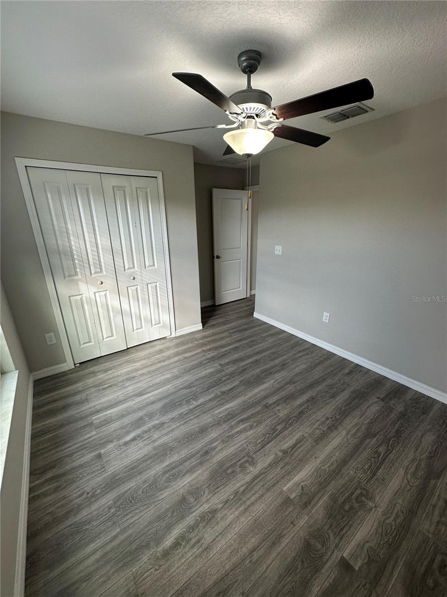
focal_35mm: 14
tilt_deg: -18.0
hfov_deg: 85.7
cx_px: 224
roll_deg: +0.1
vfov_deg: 102.1
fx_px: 241
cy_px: 298
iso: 125
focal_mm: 2.22
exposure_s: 1/120
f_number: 2.2
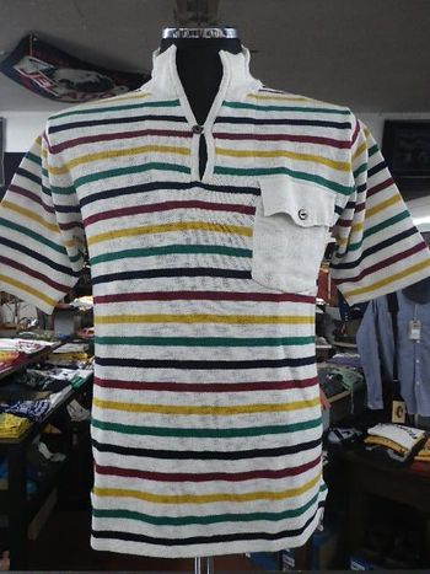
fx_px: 464
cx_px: 215
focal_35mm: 28
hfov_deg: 49.7
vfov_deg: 63.5
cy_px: 287
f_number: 3.5
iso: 320
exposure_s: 1/50
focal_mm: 5
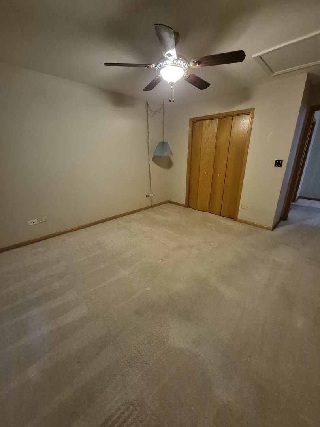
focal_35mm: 13
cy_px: 214
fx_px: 160
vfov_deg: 106.2
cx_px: 160
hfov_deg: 89.9
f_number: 2.2
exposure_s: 1/60
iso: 1250
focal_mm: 1.74
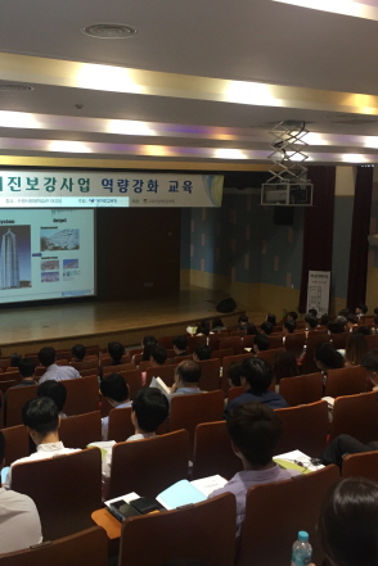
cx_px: 141
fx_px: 646
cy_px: 280
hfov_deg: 32.5
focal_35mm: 41
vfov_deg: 47.4
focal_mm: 4.15
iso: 100
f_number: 2.2
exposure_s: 1/30
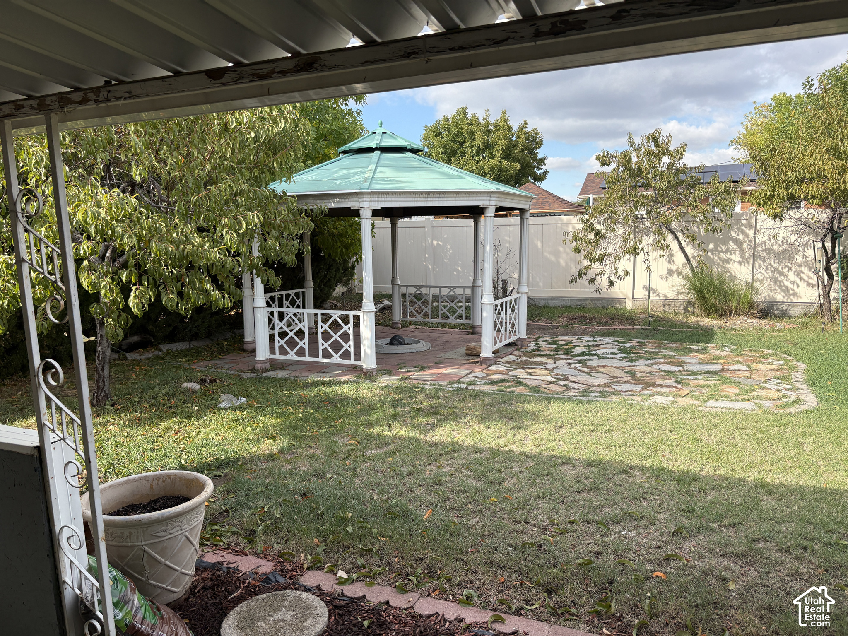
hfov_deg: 67.3
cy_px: 318
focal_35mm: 26
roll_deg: +2.0
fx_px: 637
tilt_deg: -8.4
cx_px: 424
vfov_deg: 53.1
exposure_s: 1/1263
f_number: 1.6
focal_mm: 5.96
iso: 50
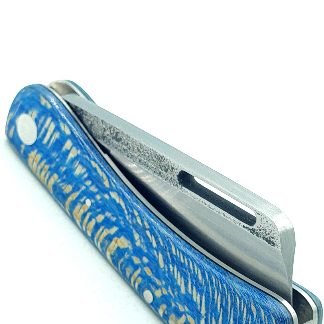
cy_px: 207
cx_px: 164
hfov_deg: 52.5
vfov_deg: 51.9
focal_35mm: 31
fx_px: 328
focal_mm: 5.4
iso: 50
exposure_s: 1/238
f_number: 1.8
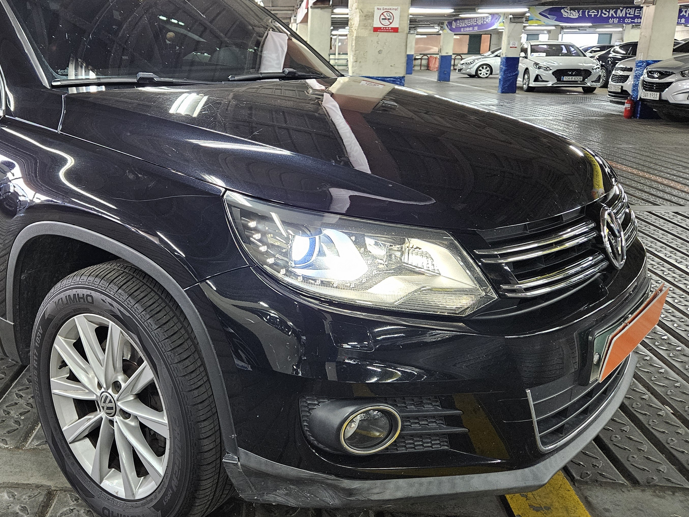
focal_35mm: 34
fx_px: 677
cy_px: 202
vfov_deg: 41.6
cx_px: 203
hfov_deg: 52.4
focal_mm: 5.4
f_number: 1.8
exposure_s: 1/60
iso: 800
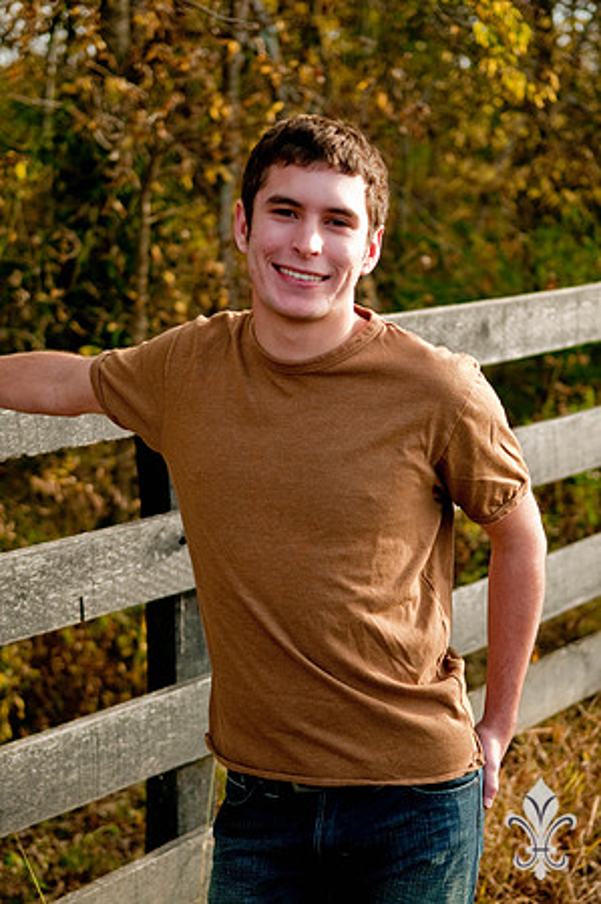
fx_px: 1656
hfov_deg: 20.6
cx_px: 300
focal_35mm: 66
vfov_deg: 30.5
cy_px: 452
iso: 200
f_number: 2.8
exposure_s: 1/320
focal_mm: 44
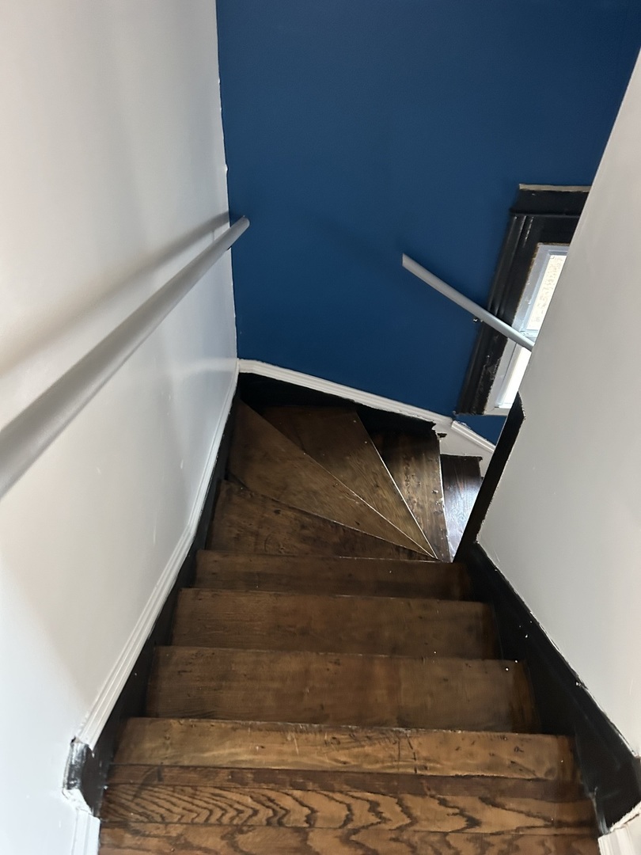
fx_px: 642
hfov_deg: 53.1
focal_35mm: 26
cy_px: 428
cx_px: 320
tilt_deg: -49.7
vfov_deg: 67.3
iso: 500
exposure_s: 1/47
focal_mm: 5.7
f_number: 1.5
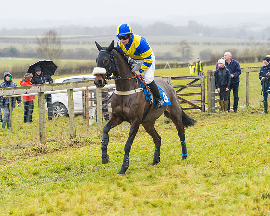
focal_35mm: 161
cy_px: 114
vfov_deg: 9.6
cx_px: 133
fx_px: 1289
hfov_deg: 12.0
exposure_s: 1/1000
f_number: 4
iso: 800
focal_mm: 135
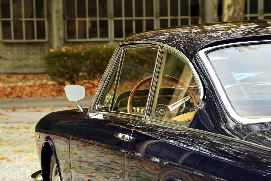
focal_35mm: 133
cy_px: 96
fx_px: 1001
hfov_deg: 15.4
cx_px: 131
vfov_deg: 10.3
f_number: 8
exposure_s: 1/125
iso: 320
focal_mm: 120
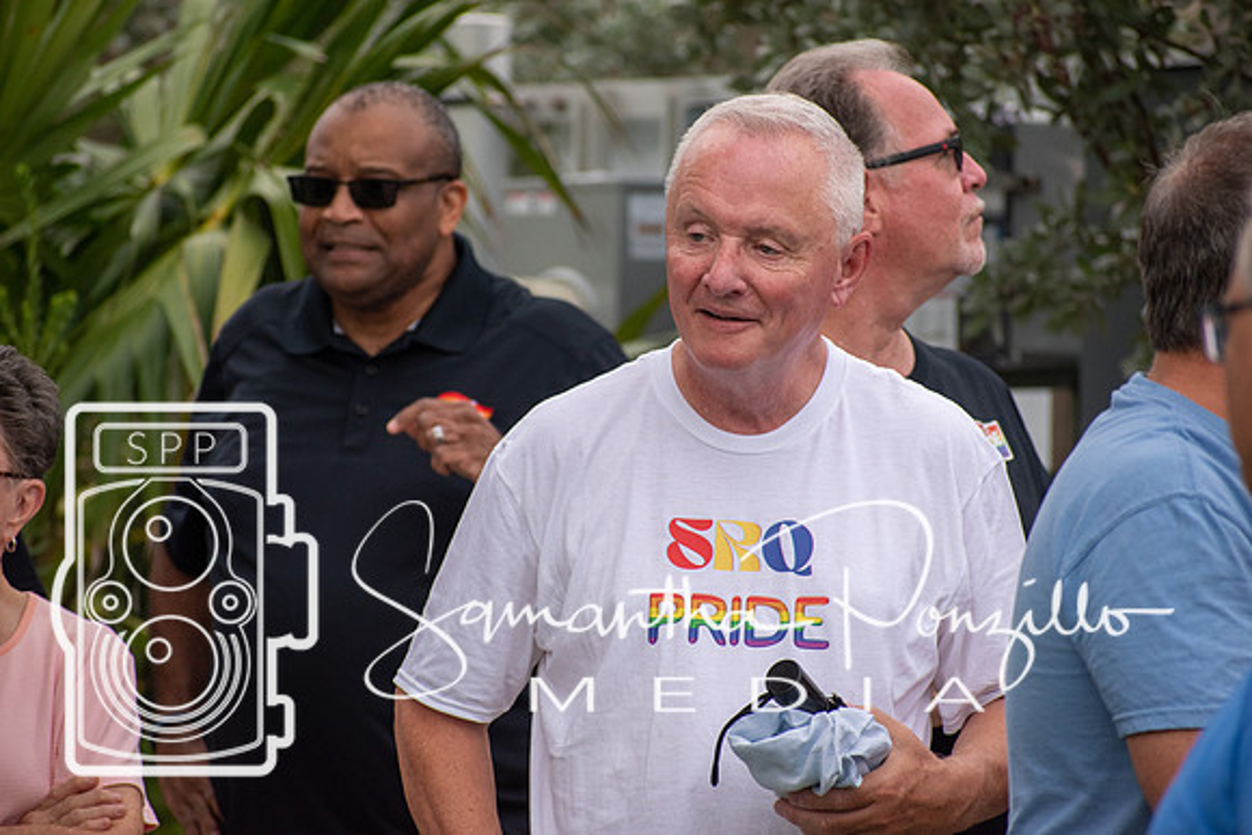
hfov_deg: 6.2
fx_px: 11479
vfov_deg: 4.2
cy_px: 418
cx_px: 626
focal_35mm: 330
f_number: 5.6
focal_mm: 220
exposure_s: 1/1000
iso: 560
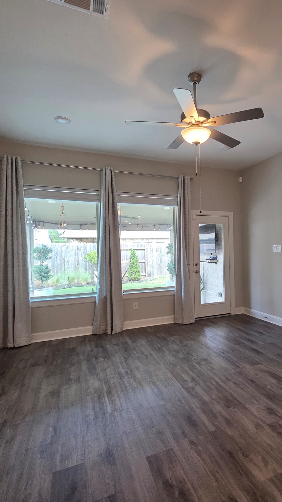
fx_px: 253
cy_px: 251
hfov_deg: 56.2
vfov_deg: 89.6
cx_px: 202
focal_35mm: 19
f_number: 2.2
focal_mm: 2.2
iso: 250
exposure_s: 1/120
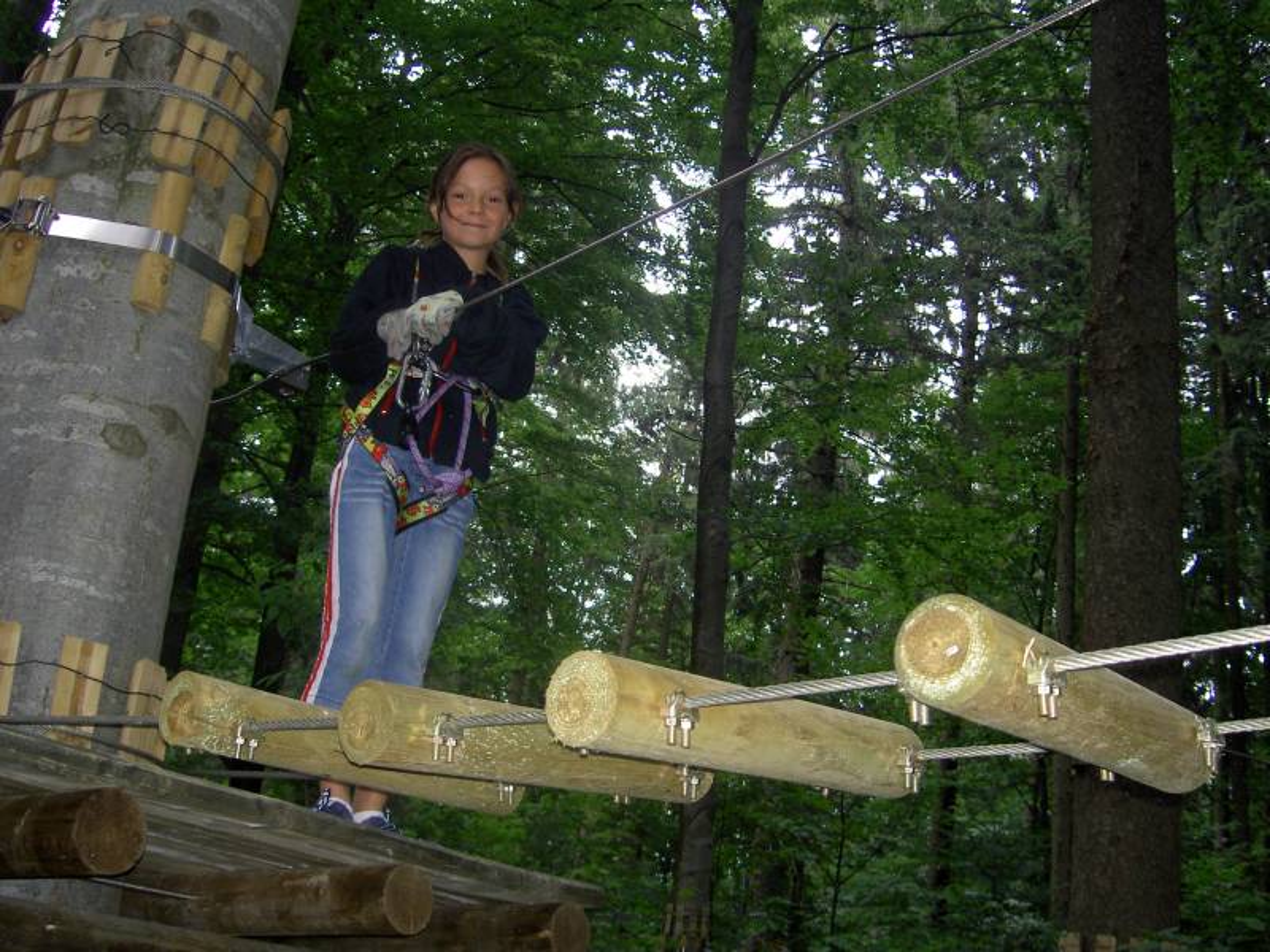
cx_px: 635
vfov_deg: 36.8
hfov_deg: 47.9
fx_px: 1431
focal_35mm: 39
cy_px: 476
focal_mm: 8
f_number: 2.8
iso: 100
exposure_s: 1/60
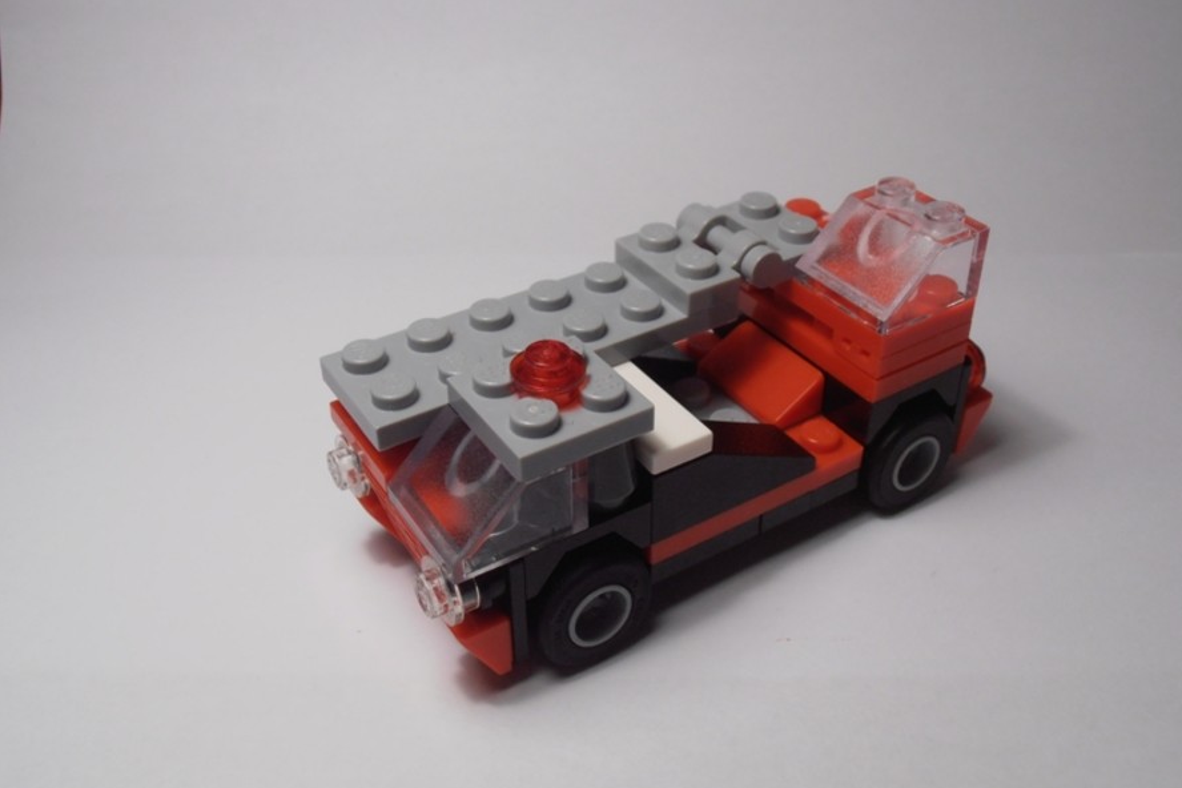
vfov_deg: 34.2
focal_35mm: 39
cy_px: 384
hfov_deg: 49.6
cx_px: 598
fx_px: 1280
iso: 100
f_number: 3.9
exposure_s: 1/80
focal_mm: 6.61
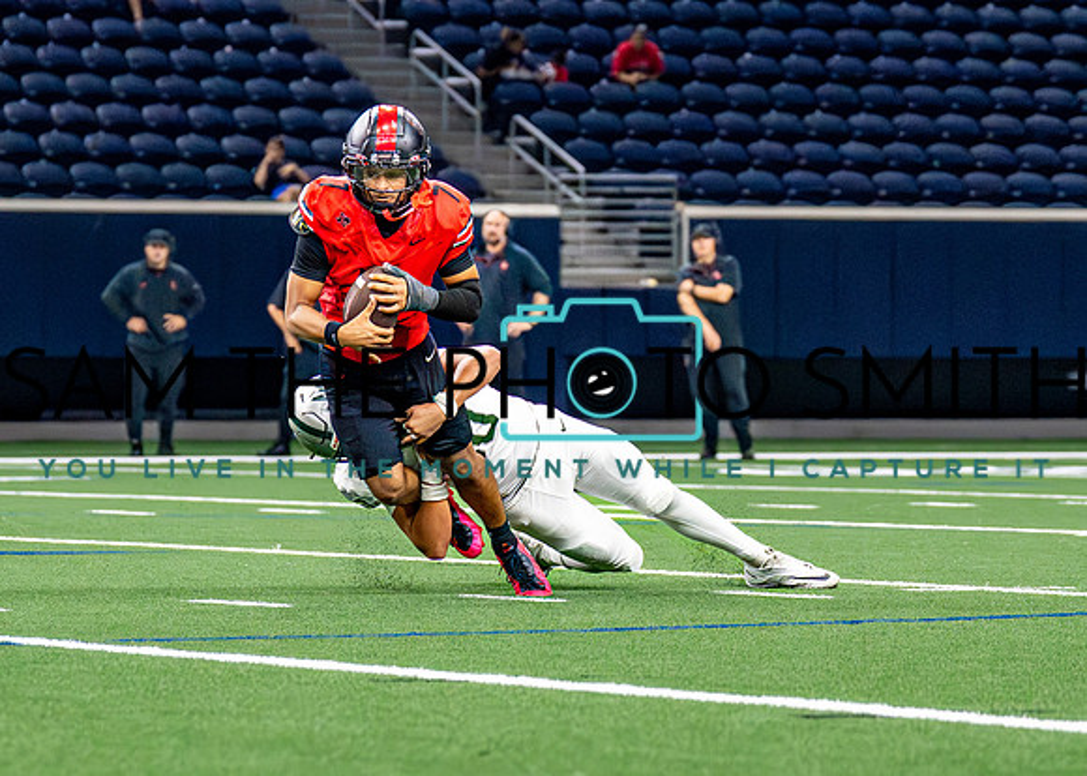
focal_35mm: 238
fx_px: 7345
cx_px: 413
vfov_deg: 6.0
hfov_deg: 8.5
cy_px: 321
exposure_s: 1/2000
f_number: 2.8
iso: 5000
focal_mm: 94
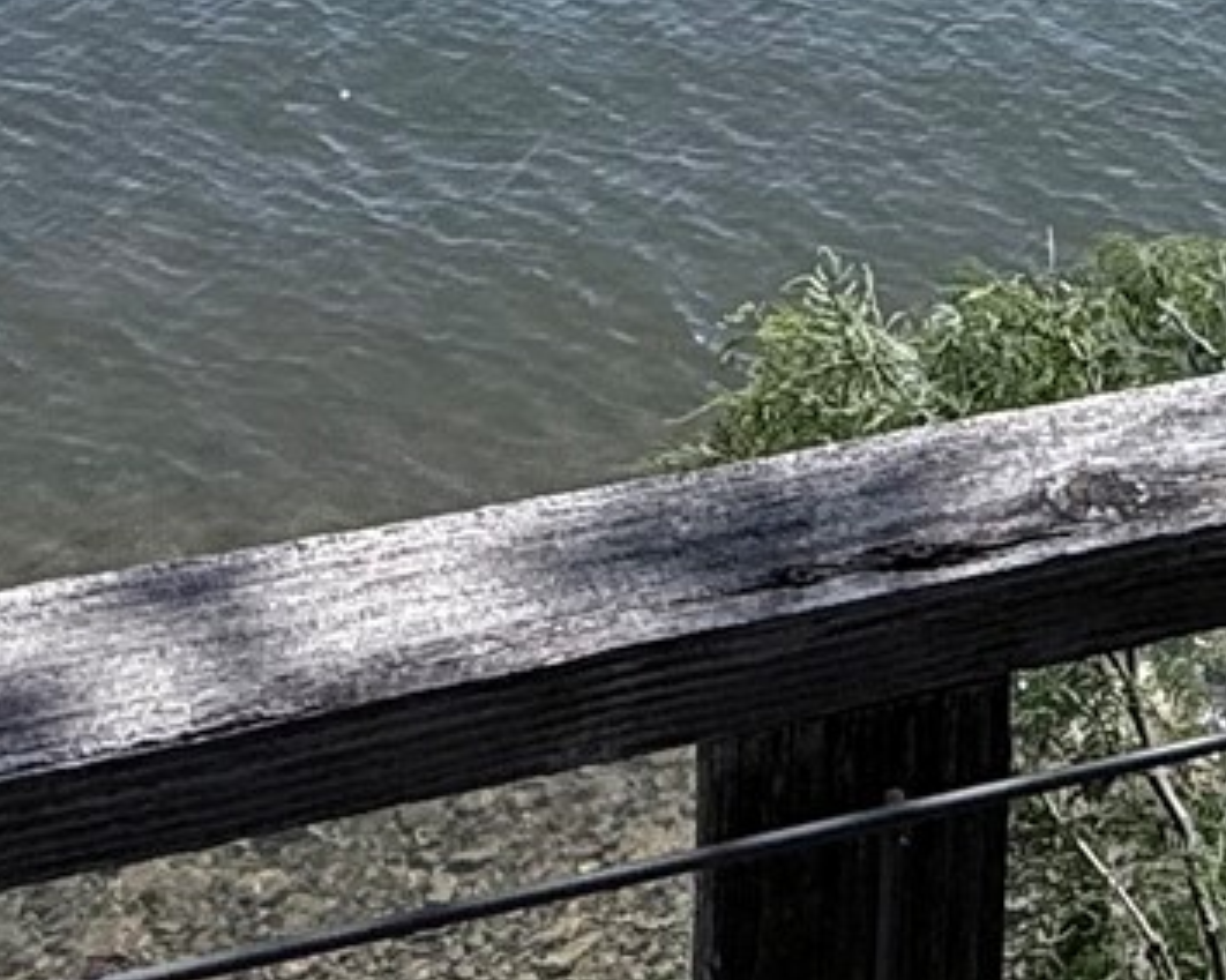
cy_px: -814
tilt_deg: -4.6
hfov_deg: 22.7
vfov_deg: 16.2
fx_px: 2866
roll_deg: -2.4
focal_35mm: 79
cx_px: 1365
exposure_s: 1/2410
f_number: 2.2
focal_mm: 2.22
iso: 50
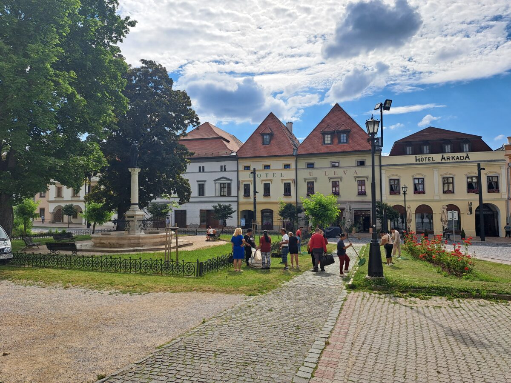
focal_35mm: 24
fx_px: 354
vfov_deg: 56.8
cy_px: 192
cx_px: 256
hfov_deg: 71.6
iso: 50
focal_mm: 5.23
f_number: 1.8
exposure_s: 1/2331
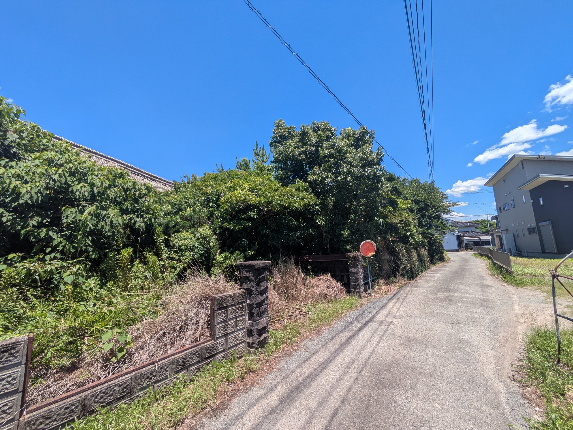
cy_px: 215
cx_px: 286
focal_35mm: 14
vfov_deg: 85.7
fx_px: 232
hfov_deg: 102.1
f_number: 2.2
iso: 47
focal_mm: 1.83
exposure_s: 1/1284
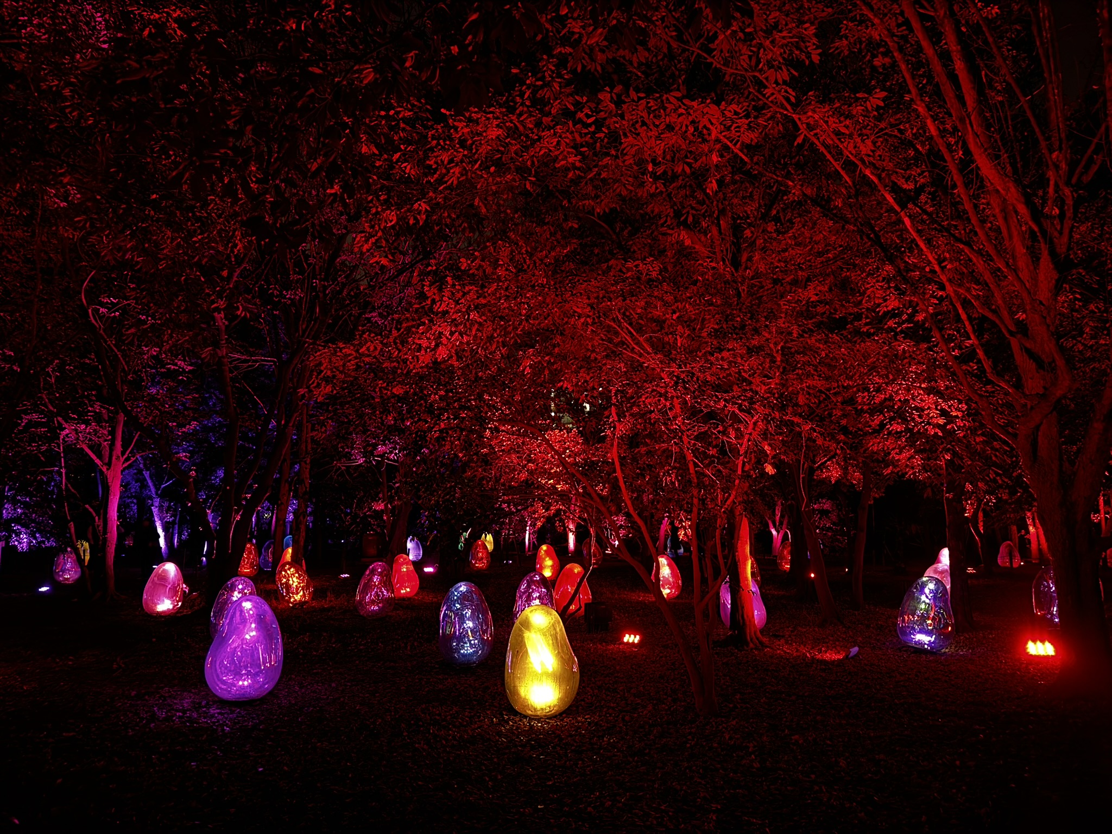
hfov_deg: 71.6
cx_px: 556
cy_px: 417
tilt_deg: +6.5
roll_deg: -0.1
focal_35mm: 24
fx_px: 771
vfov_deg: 56.8
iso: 1600
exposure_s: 1/9
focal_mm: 6.76
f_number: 1.78
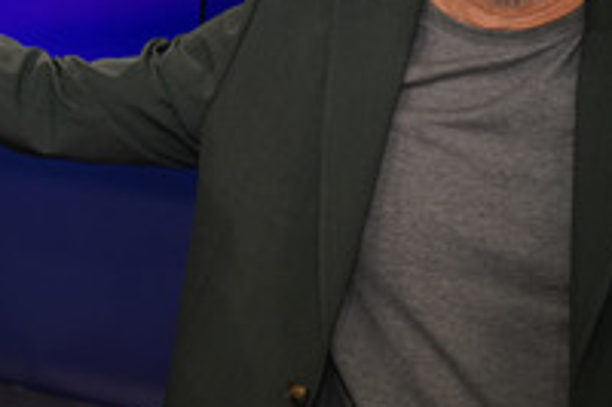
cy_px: -24
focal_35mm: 63
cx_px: -50
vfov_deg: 20.6
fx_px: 1070
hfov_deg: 29.1
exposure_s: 1/125
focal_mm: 28
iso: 2000
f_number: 5
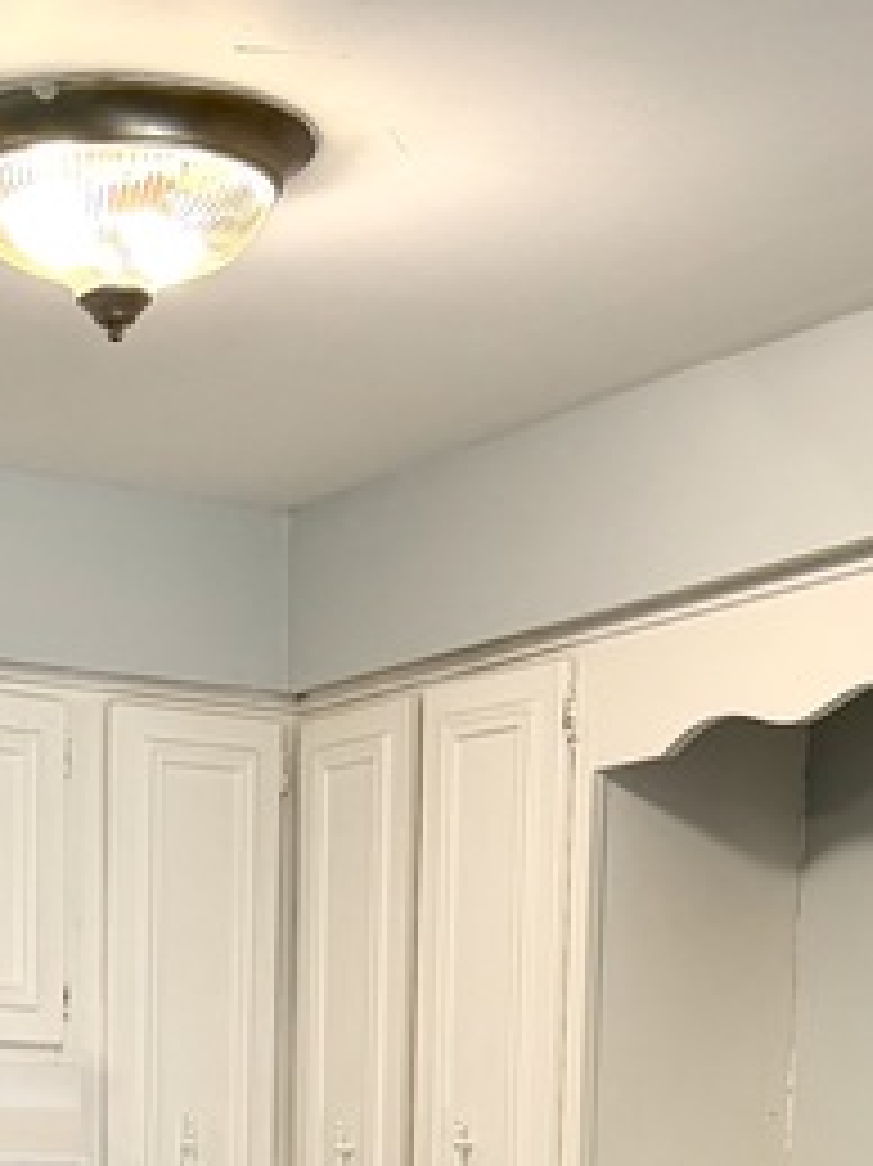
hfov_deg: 14.7
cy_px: 1805
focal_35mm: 100
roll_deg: -0.4
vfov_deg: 17.4
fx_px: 3365
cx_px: 202
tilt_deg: -9.2
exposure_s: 1/120
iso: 160
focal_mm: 6.76
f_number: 1.78
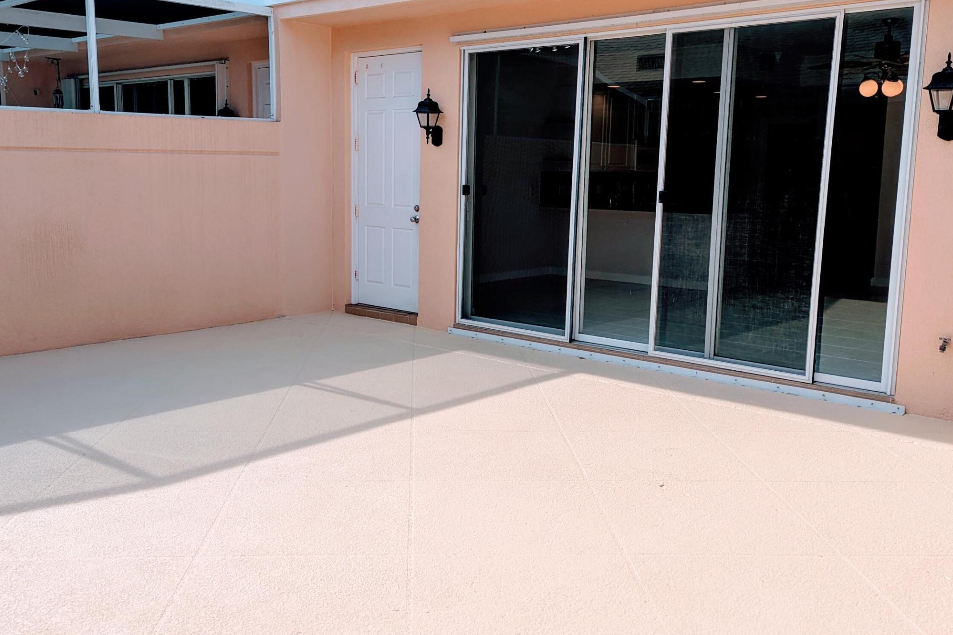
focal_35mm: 35
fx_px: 926
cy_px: 308
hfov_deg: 54.4
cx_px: 452
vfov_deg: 37.8
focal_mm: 5.43
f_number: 1.89
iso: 43
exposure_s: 1/1776
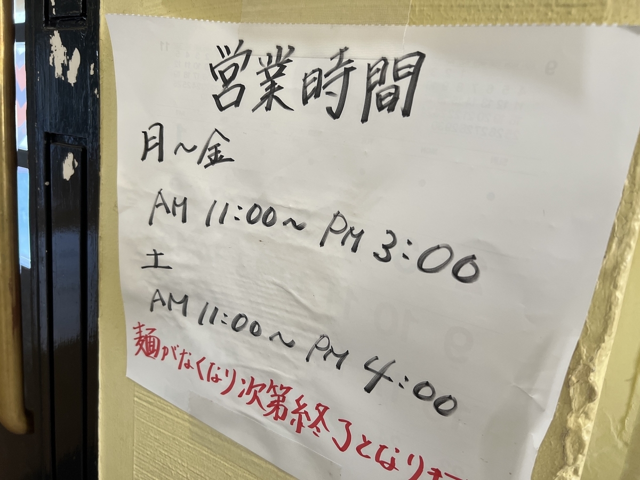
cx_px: 320
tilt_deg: -13.0
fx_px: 481
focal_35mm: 26
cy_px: 240
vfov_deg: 53.1
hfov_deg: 67.3
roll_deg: -6.4
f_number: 1.5
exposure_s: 1/106
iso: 125
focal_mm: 5.7
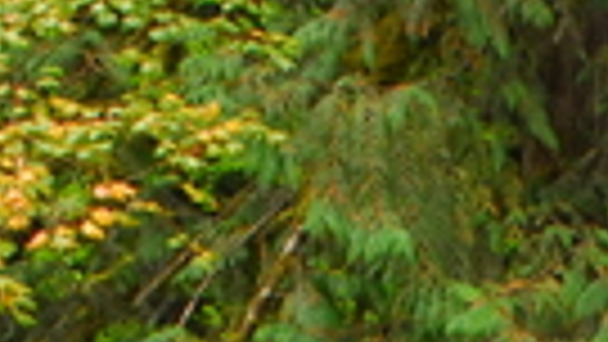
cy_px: 943
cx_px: 815
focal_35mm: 288
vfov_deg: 4.1
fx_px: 4646
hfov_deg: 7.4
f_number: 4
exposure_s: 1/60
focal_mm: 31
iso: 250
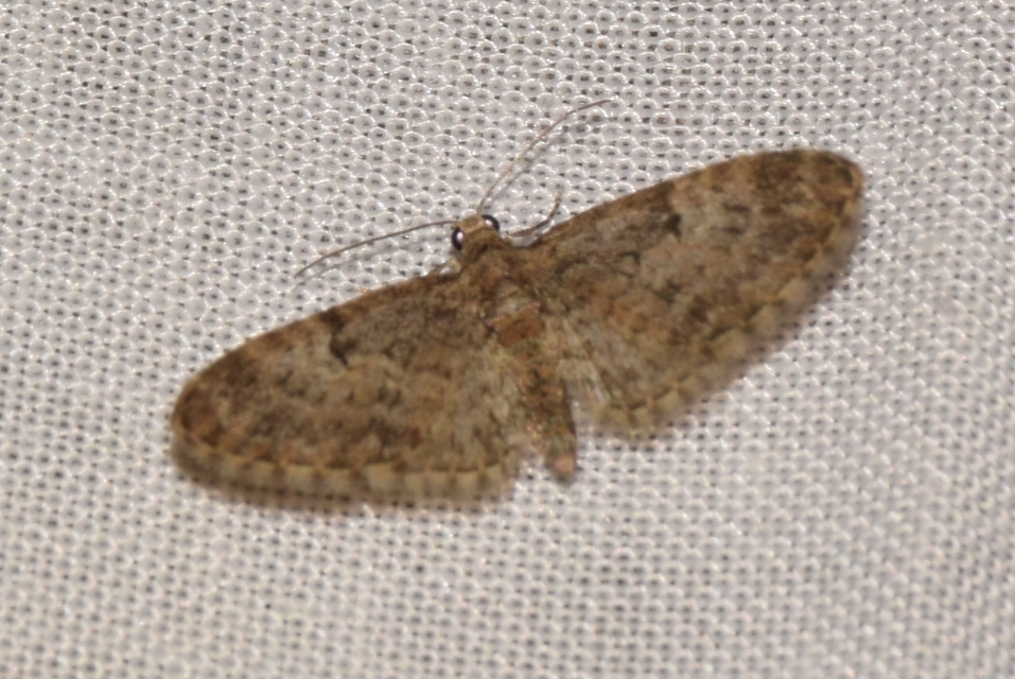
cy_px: 340
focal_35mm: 210
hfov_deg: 9.8
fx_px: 5926
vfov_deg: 6.6
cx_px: 508
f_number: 16
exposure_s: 1/200
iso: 100
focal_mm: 140
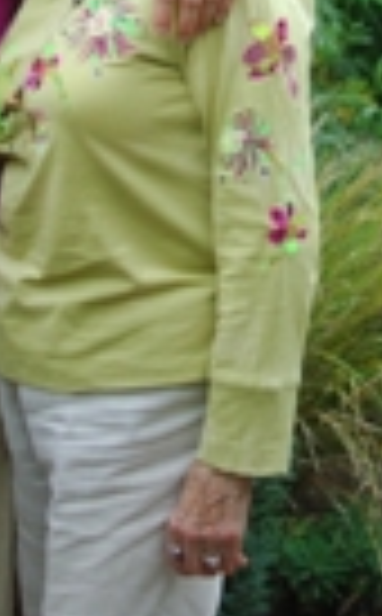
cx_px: 346
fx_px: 2093
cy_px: -13
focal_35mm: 125
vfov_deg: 16.4
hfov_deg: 10.4
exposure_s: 1/30
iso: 160
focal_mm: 26
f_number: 2.8
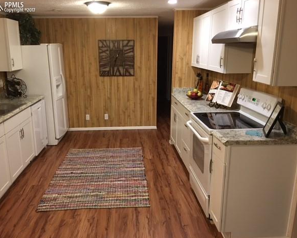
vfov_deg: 47.2
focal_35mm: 31
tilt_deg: -12.6
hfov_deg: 57.1
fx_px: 273
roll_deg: -1.0
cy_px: 118
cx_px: 135
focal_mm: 4.15
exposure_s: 1/8
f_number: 2.2
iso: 80
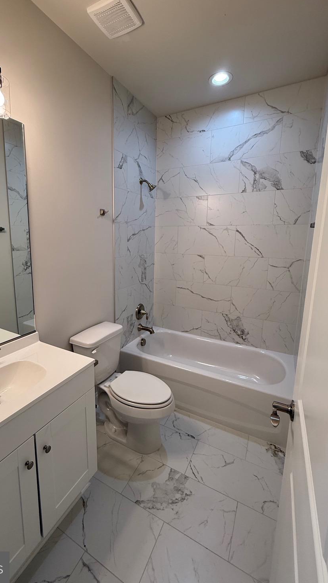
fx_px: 247
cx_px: 139
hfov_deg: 66.7
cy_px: 278
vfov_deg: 99.3
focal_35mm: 16
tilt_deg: -8.4
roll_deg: -0.7
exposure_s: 1/120
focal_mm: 2.22
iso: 100
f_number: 2.2
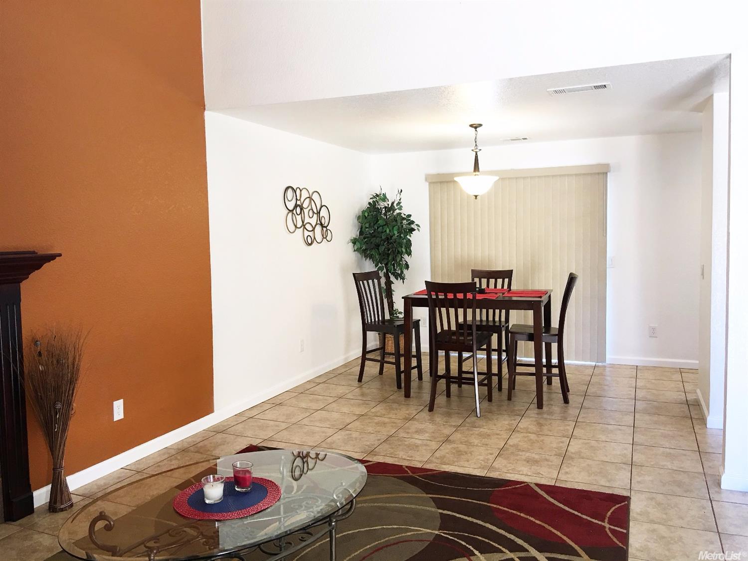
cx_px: 374
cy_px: 280
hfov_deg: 61.7
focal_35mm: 29
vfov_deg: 48.2
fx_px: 626
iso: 25
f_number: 2.2
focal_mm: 4.15
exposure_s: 1/15
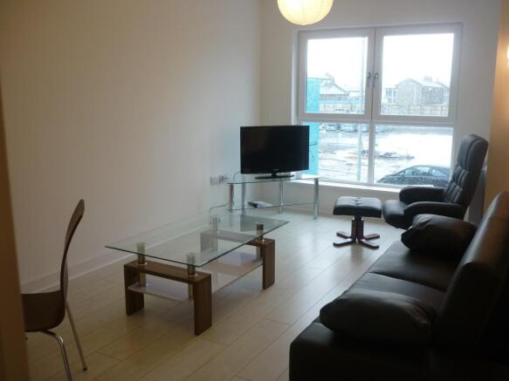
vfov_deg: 42.9
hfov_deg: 55.4
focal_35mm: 33
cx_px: 254
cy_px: 190
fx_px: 485
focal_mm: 5.5
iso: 100
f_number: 2.8
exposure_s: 1/30
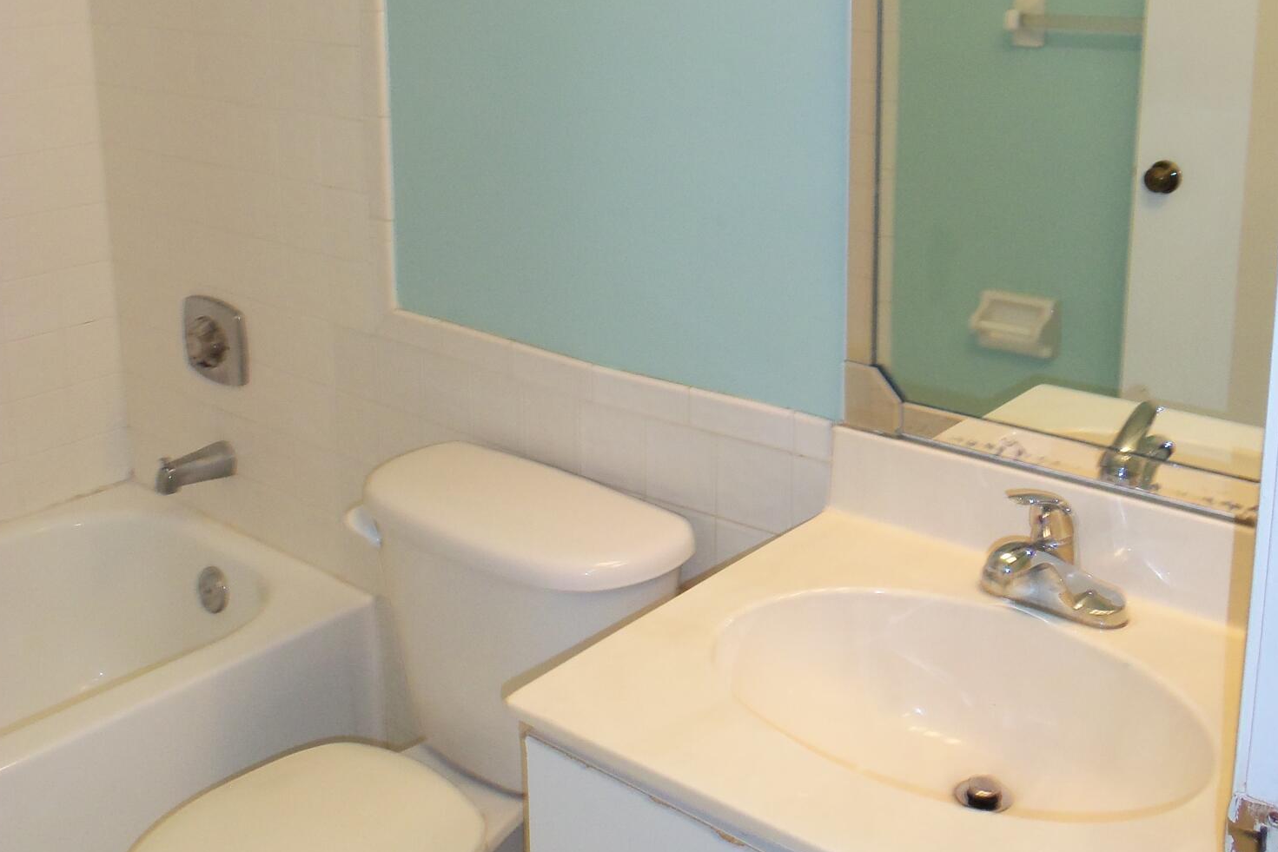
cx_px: 639
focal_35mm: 41
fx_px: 1456
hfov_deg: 47.4
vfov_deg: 32.2
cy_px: 239
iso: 100
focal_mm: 5.2
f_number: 3.4
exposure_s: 1/30
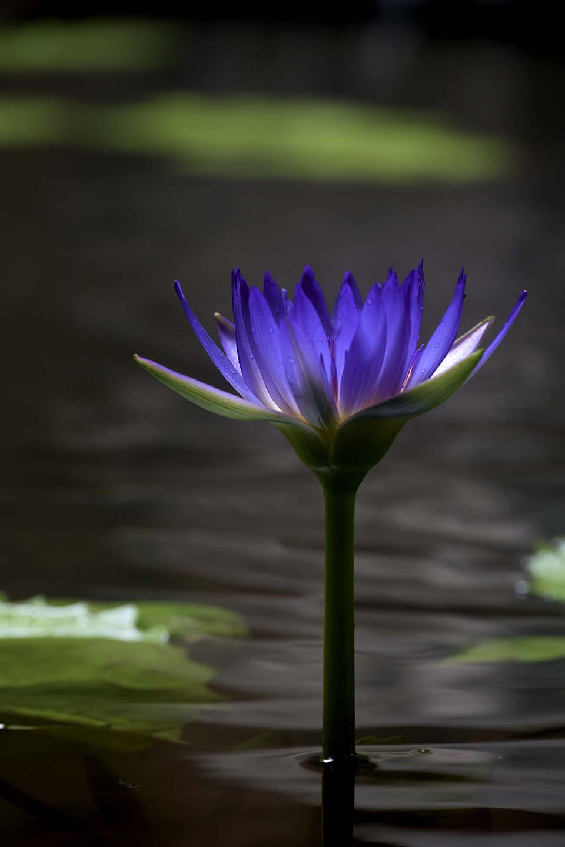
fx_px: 4586
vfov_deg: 10.5
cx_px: 282
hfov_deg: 7.1
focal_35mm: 195
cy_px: 424
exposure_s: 1/80
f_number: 7.1
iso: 1000
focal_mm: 195
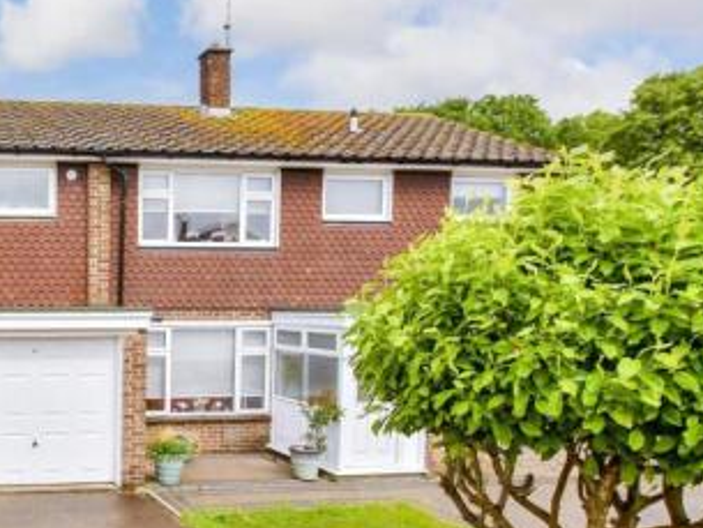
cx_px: -24
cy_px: 340
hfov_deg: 46.9
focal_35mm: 31
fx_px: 630
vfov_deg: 45.0
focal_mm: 10
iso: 320
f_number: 8
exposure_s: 1/1000
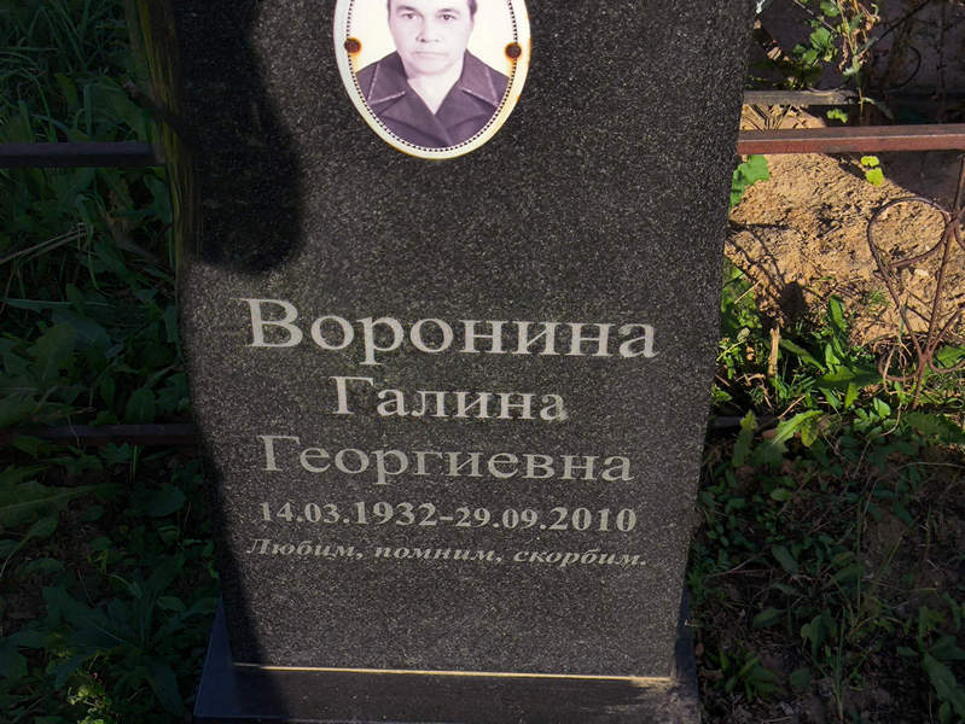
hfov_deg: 38.2
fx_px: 1394
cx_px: 482
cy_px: 362
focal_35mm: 50
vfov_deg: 29.1
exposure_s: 1/1046
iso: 50
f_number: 1.7
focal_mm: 4.71
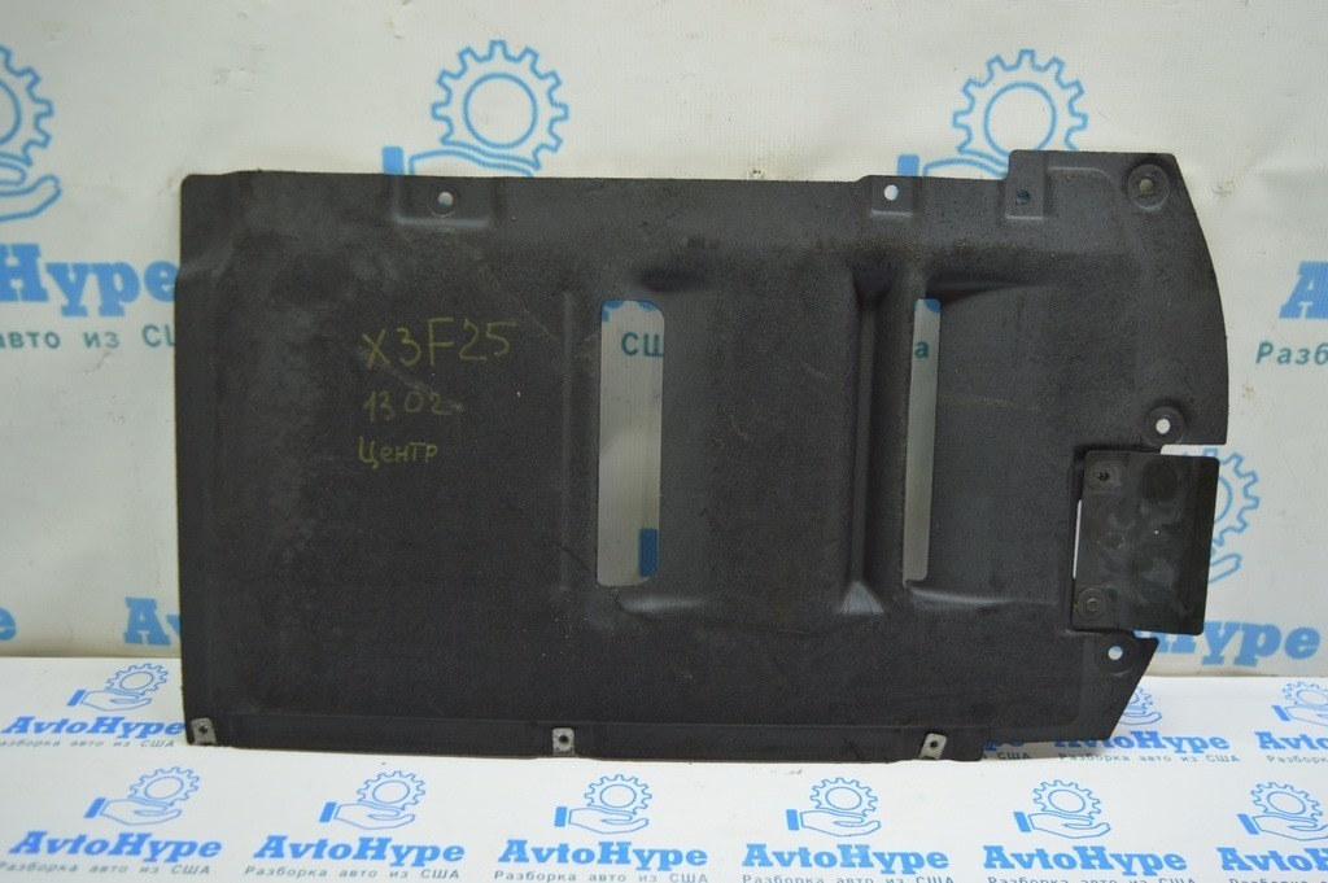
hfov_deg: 57.3
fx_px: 1216
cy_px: 442
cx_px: 664
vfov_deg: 39.9
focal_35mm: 33
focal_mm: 22
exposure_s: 1/40
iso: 400
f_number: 3.8
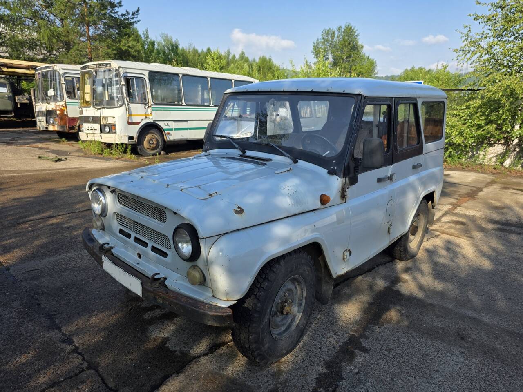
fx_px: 347
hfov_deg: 73.9
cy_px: 196
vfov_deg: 58.9
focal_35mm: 23
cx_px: 262
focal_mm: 6.3
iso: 80
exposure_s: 1/2715
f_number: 1.7
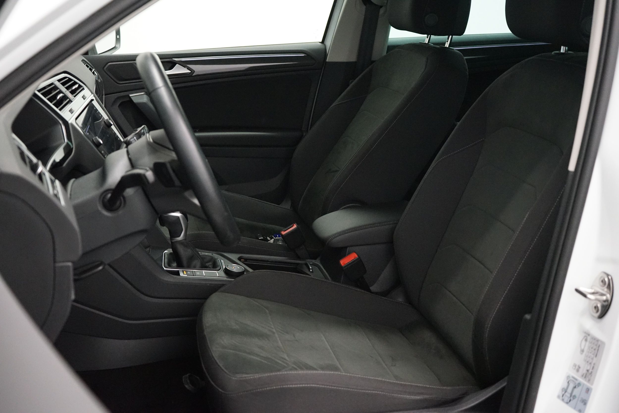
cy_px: 206
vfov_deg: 32.6
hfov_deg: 47.4
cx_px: 310
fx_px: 705
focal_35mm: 41
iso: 6400
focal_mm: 41
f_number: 4.5
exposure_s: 1/125
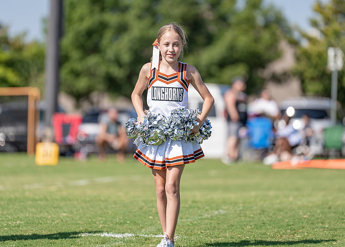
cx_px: 160
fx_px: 2398
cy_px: 103
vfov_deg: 5.9
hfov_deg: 8.2
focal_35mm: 245
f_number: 2.8
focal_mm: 200
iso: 125
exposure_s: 1/1600
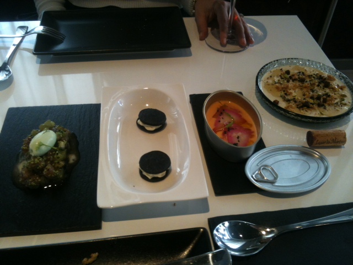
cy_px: 132
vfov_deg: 40.7
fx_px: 357
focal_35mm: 35
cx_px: 176
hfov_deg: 52.6
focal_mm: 3.85
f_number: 2.8
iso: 100
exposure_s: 1/17
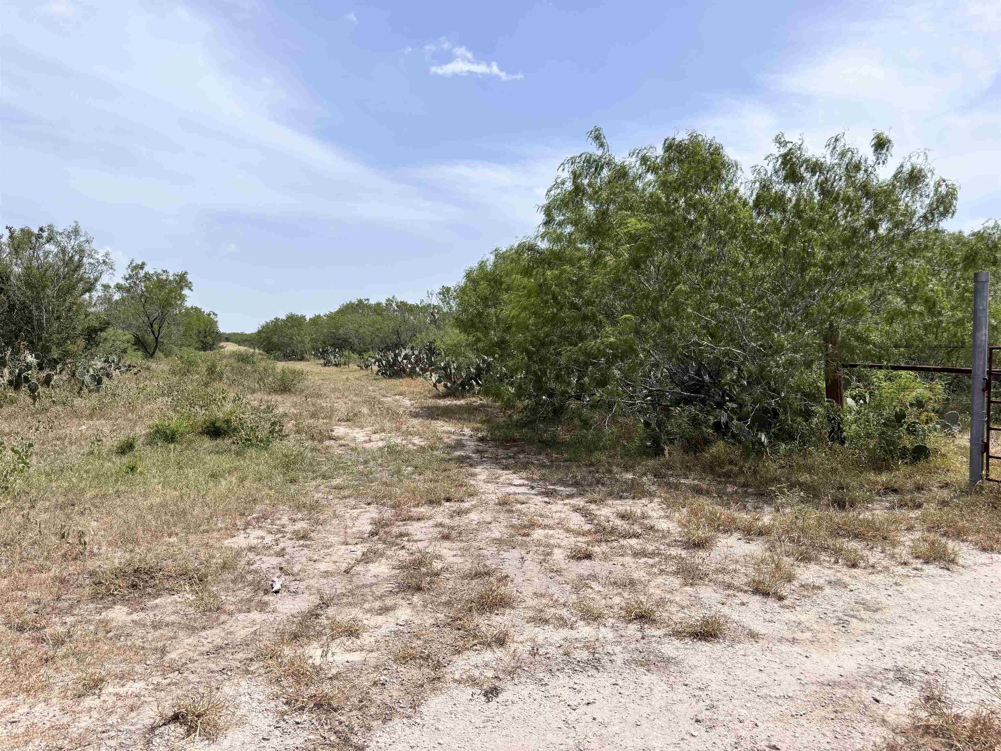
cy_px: 376
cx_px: 500
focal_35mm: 26
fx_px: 752
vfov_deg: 53.1
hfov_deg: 67.3
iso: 50
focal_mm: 5.96
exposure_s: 1/4425
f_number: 1.6
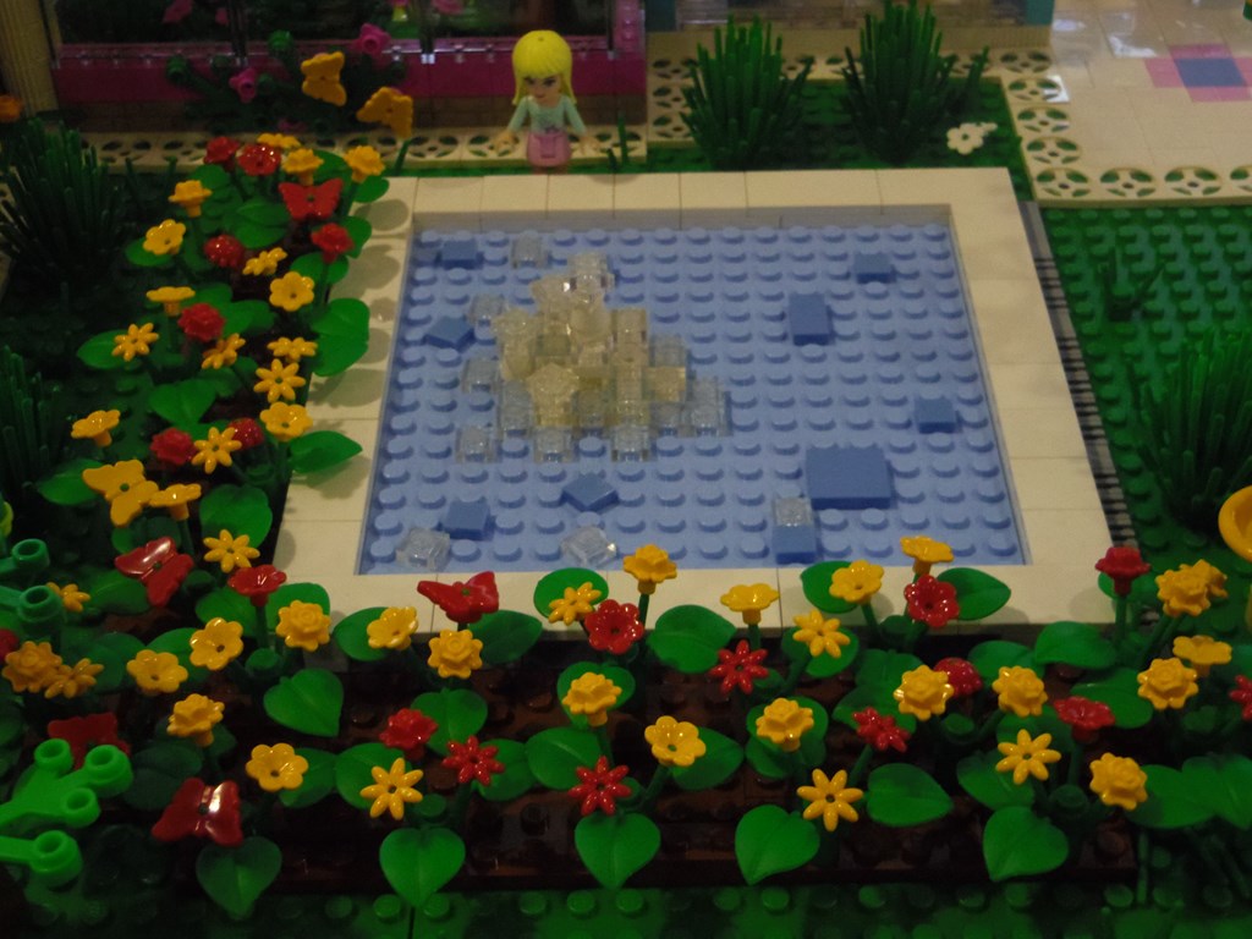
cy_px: 470
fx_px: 2062
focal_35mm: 57
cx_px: 626
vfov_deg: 25.7
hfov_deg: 33.8
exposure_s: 1/30
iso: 400
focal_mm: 10.5
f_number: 4.8
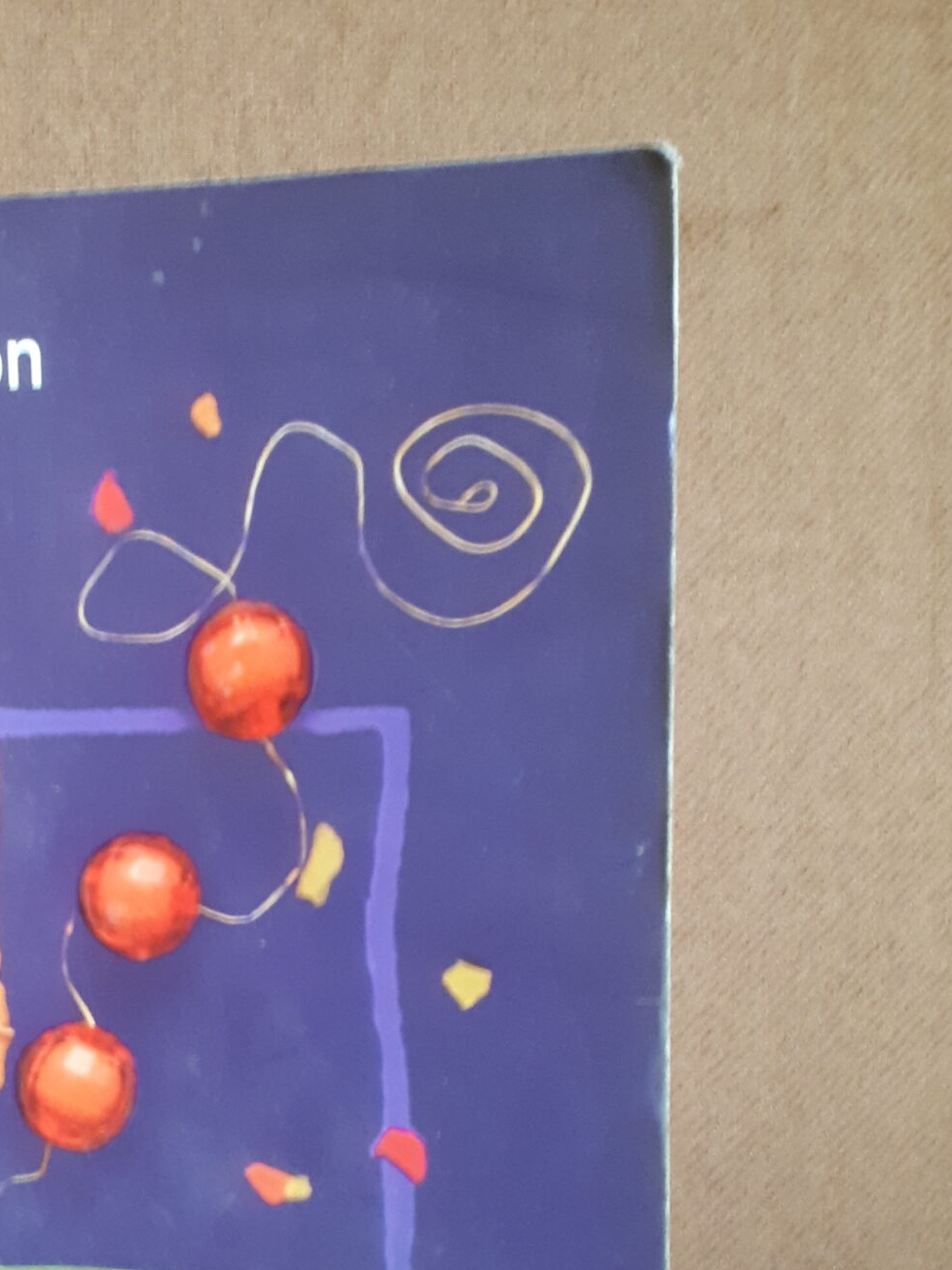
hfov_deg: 26.4
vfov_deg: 35.5
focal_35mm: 53
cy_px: 931
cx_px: 53
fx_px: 1943
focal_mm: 3.6
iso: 320
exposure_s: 1/15
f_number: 1.9
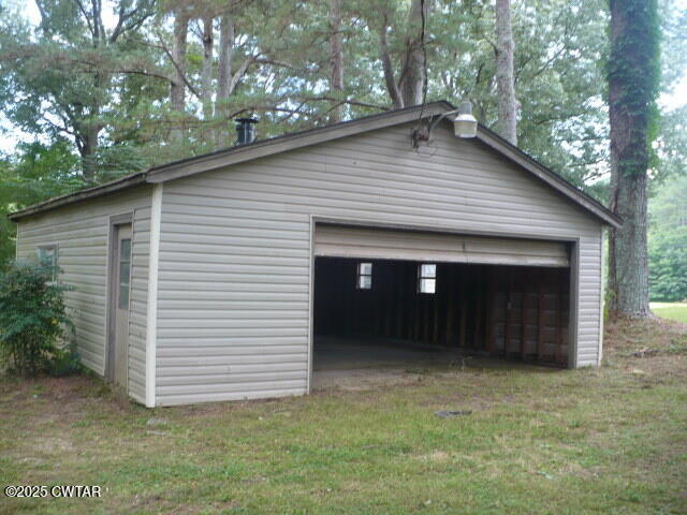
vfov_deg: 38.7
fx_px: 734
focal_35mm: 37
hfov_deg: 50.1
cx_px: 344
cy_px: 258
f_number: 2.8
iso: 100
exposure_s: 1/50
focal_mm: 6.1
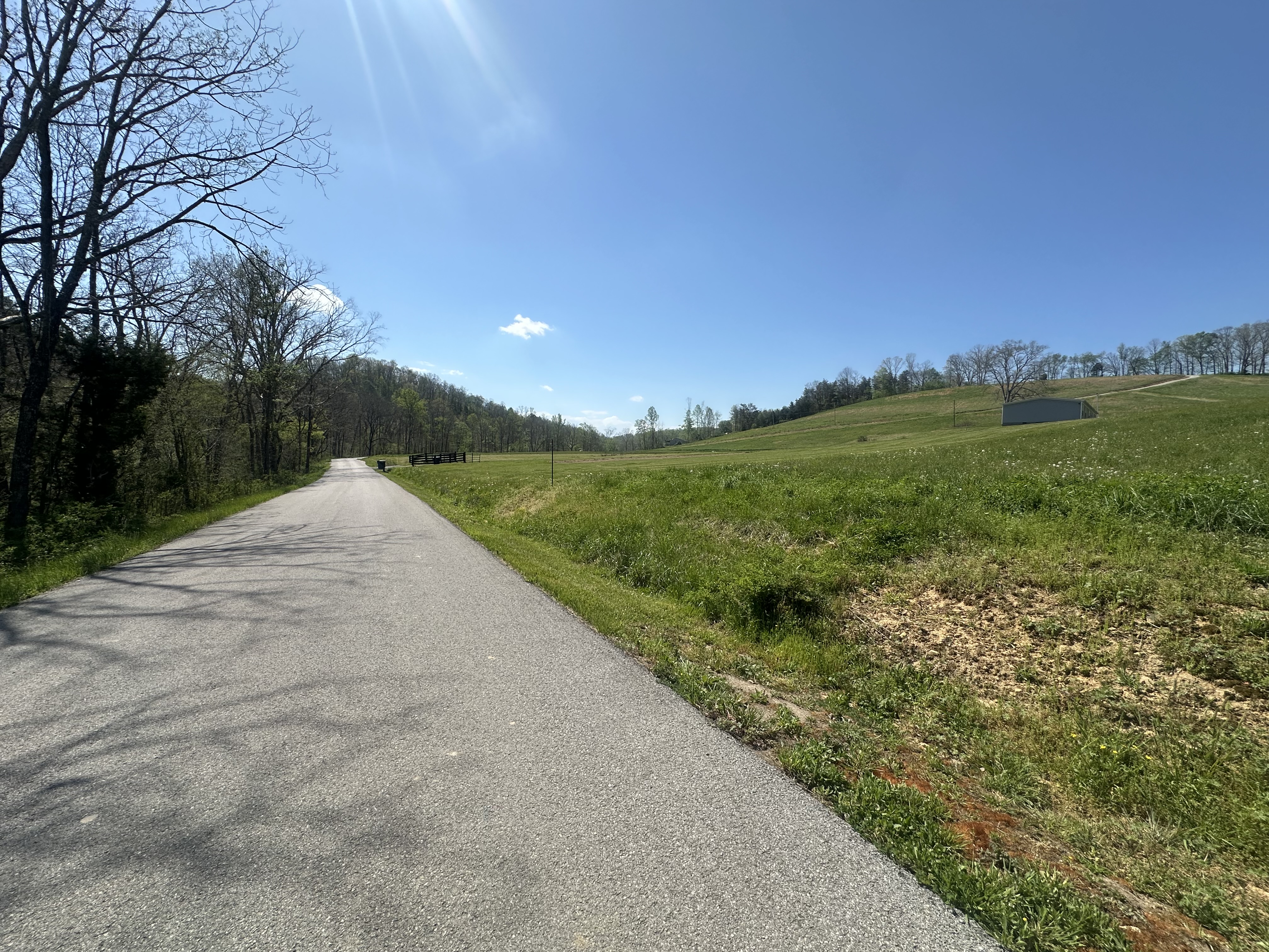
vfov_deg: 85.7
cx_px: 634
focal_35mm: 14
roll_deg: +0.5
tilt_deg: -1.0
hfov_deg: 102.1
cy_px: 476
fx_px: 513
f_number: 2.2
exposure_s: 1/3040
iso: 50
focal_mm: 2.22
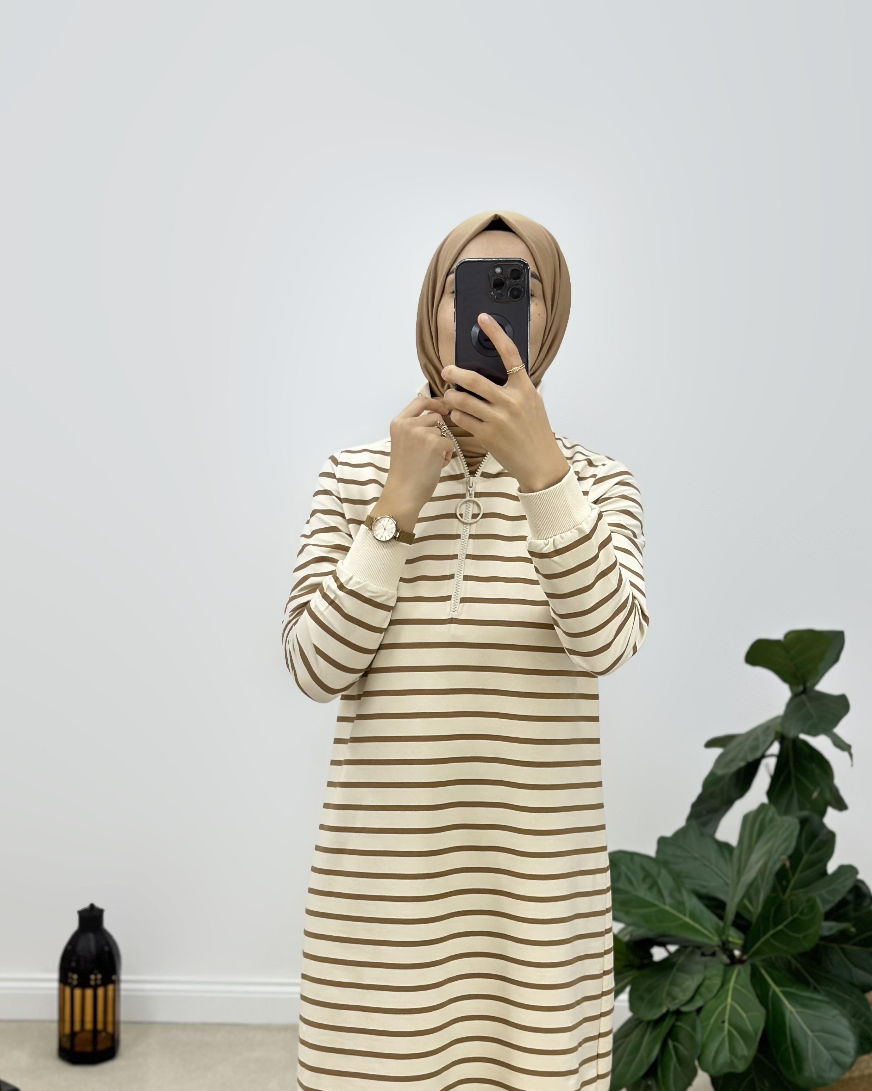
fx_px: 1968
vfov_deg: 30.9
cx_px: 489
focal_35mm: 61
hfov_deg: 25.0
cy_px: 653
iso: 80
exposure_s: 1/234
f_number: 1.78
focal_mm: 6.86
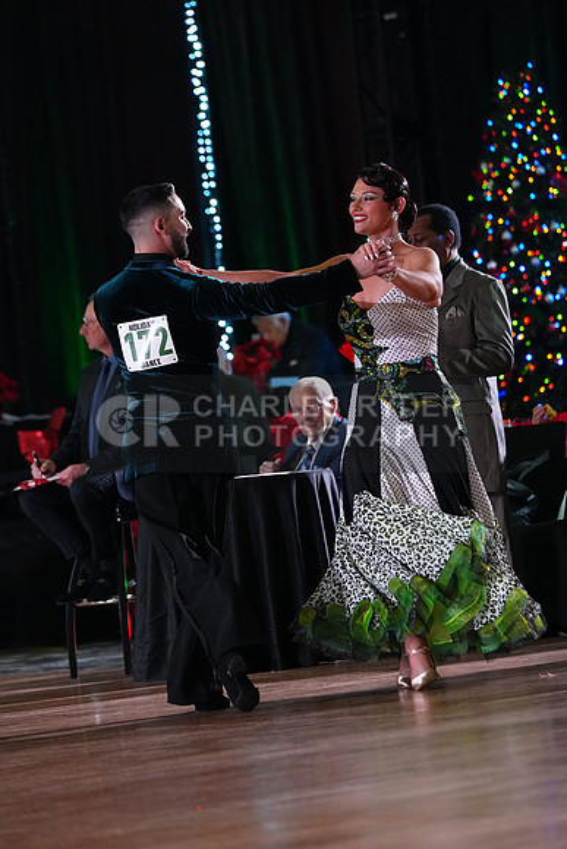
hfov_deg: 6.9
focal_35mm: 200
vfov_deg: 10.3
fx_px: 4722
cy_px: 424
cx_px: 284
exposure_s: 1/400
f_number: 5
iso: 6400
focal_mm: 200
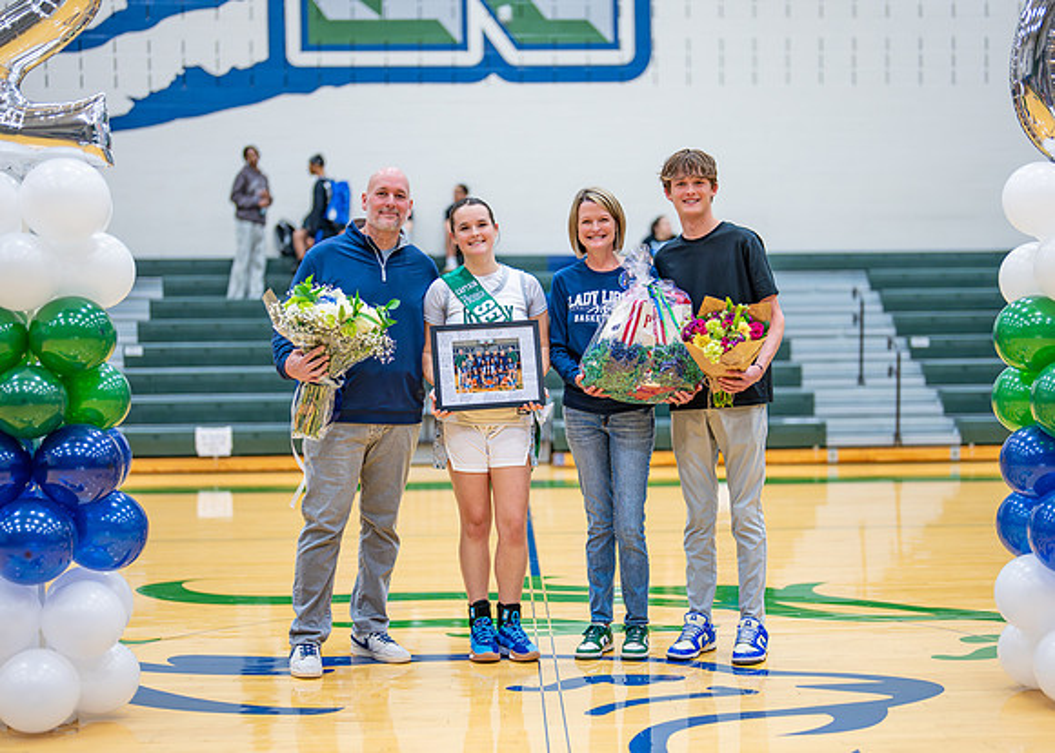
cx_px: 576
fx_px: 1708
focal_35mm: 57
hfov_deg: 34.3
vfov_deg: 24.9
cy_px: 402
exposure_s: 1/500
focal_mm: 50
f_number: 1.2
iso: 640
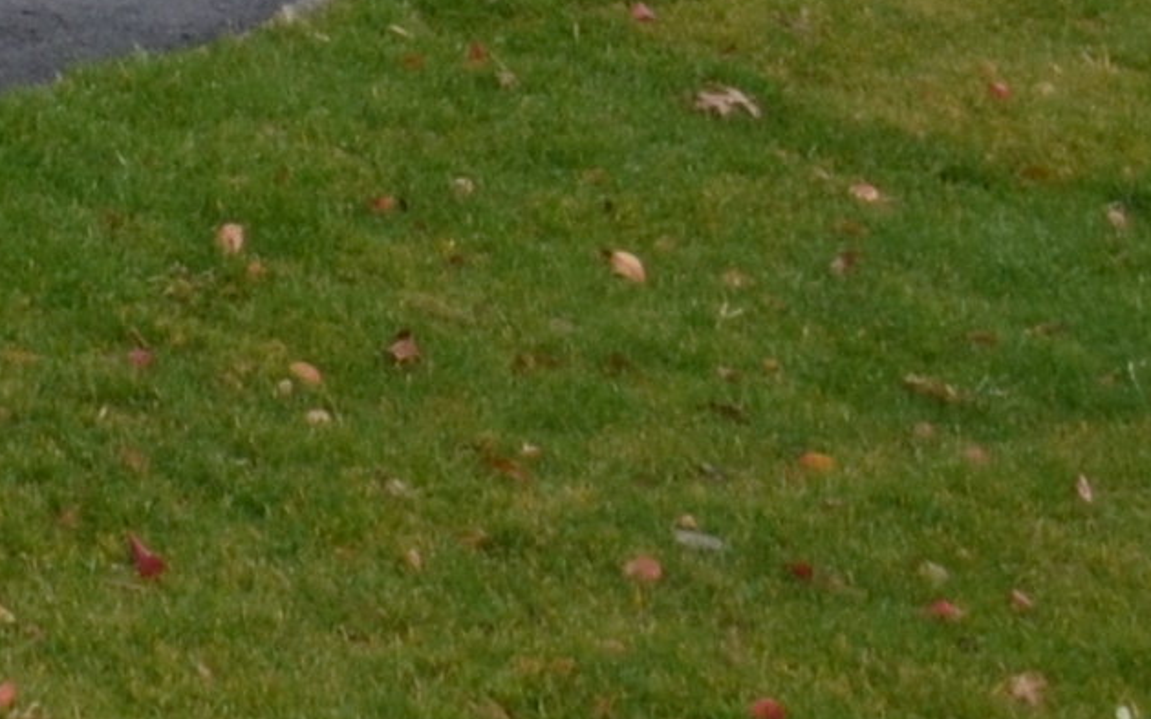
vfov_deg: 4.6
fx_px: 8437
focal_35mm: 269
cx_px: -972
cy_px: -1694
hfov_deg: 7.6
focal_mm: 24
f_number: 4
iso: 110
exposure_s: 1/125
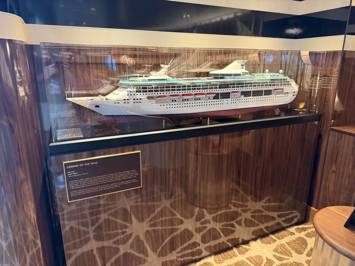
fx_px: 246
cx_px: 178
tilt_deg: -16.5
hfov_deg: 71.6
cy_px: 133
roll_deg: -2.9
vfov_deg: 56.8
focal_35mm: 24
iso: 640
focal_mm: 6.76
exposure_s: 1/60
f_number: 1.78
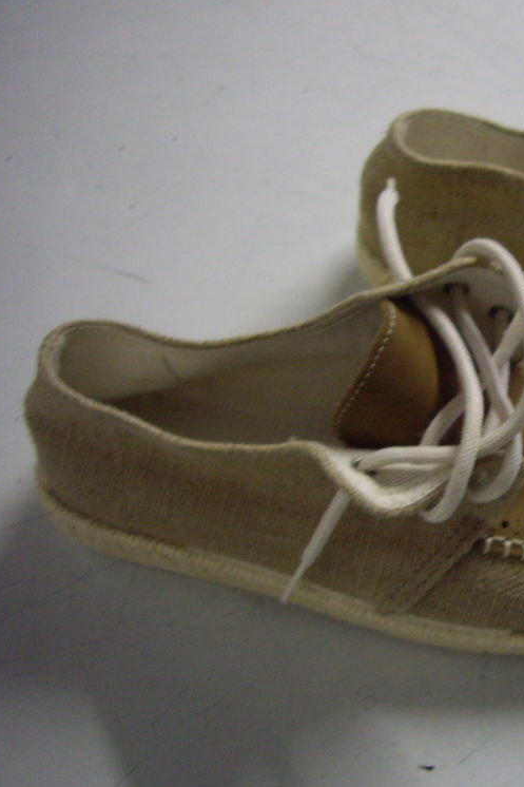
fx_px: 1158
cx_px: 498
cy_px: 392
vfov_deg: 37.5
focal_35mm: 53
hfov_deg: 24.6
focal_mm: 6.2
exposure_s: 1/15
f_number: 2.7
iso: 200
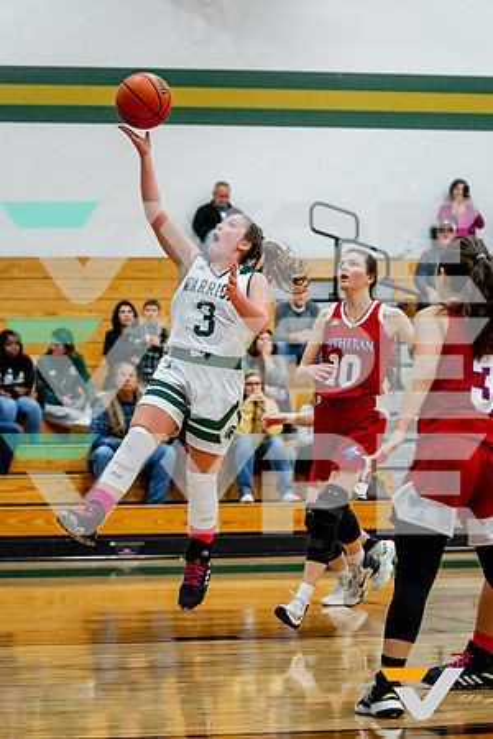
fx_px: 2338
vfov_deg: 18.0
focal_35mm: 114
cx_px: 192
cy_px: 349
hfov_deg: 12.0
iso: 2000
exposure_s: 1/1000
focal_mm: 70
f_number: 2.8
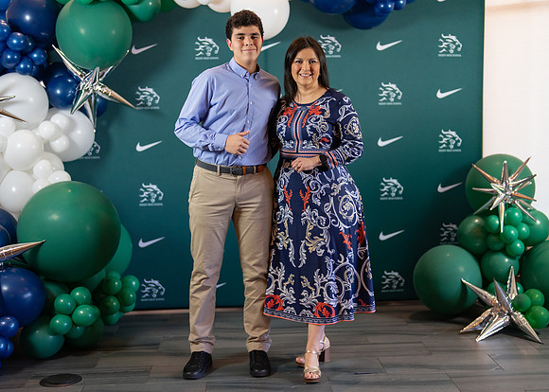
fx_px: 851
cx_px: 298
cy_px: 196
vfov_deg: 25.9
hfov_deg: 35.7
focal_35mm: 55
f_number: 1.2
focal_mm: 50
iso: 500
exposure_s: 1/400
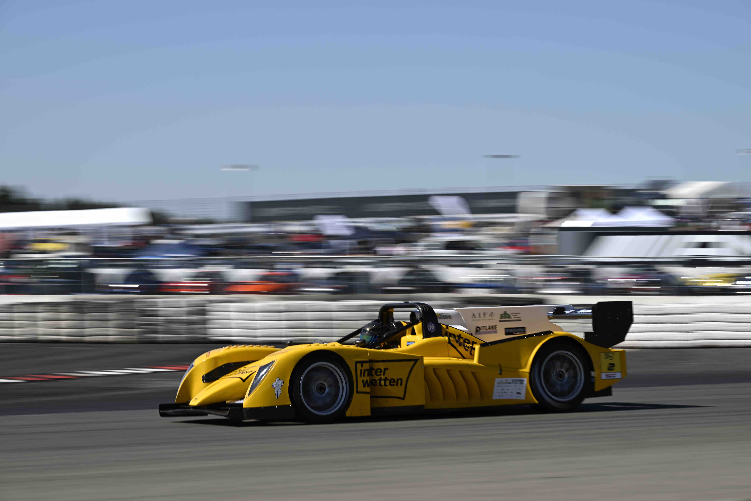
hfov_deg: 15.8
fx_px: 2712
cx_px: 376
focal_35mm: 130
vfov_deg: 10.5
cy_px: 250
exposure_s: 1/80
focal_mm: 130
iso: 32
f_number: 10
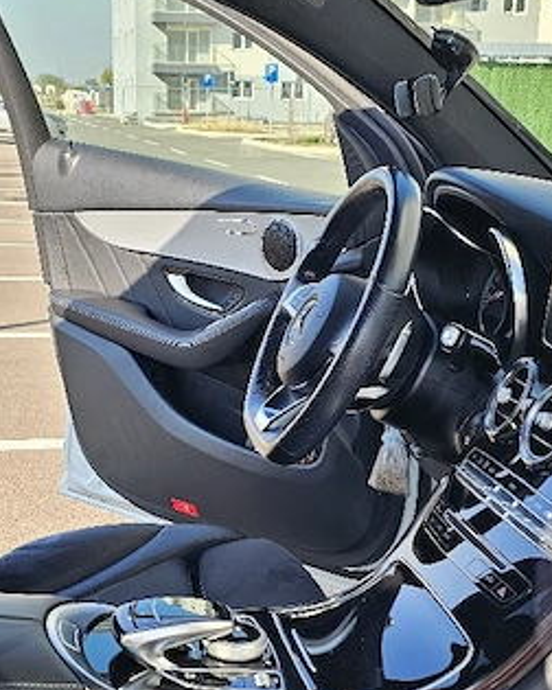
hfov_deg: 26.6
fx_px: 1164
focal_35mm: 57
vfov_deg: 32.7
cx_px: 234
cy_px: 478
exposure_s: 1/182
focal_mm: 6.3
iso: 16
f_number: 1.7
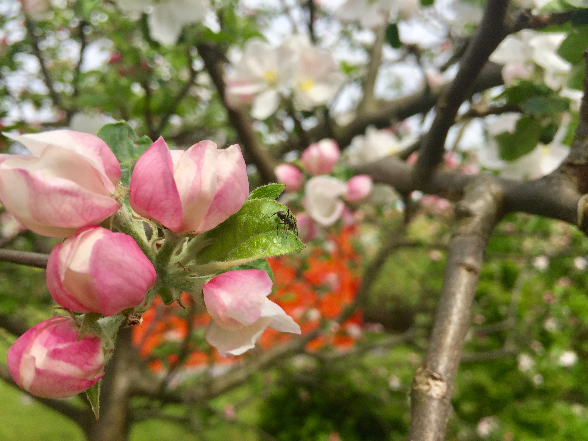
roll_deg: +0.9
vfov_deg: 48.2
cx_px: 294
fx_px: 493
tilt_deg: +2.3
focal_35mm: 29
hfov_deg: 61.7
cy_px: 220
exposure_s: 1/1721
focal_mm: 4.15
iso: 32
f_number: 2.2
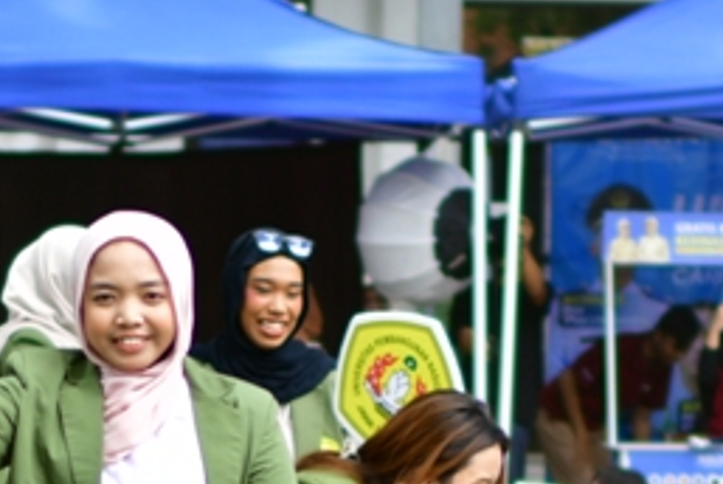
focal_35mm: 207
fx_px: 4162
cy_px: 646
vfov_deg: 6.6
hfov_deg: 9.9
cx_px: 180
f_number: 1.4
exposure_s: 1/1000
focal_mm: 35
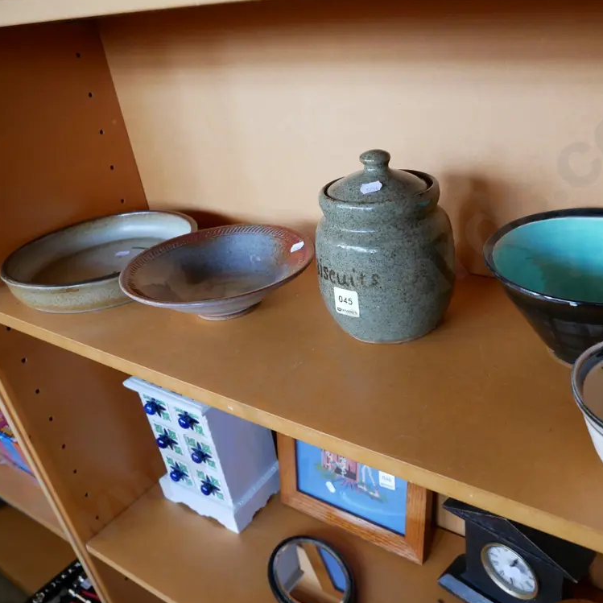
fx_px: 572
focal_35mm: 29
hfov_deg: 54.7
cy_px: 302
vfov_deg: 55.6
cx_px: 394
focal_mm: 12
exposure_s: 1/60
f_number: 4
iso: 1000
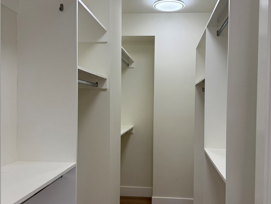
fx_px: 274
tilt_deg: -0.7
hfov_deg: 52.5
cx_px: 148
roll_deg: -1.0
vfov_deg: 40.7
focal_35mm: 35
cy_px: 108
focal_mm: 6.76
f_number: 1.78
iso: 80
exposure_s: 1/222
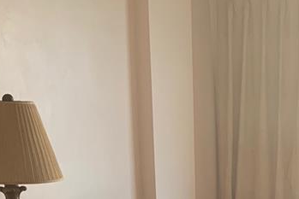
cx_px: 167
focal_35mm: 93
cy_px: 401
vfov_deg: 12.8
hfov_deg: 21.9
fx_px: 773
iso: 64
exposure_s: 1/121
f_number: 1.8
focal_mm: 4.25
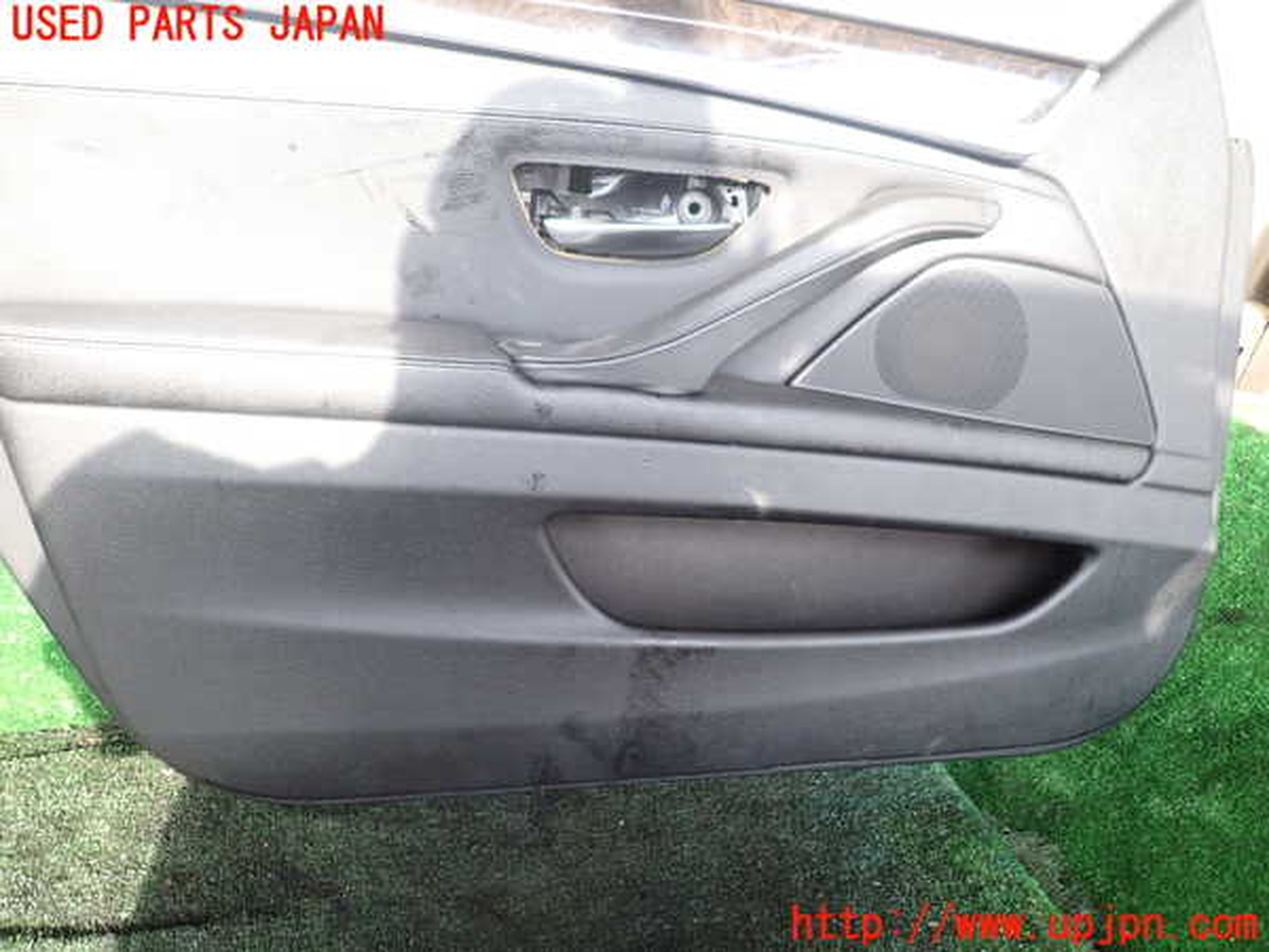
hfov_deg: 69.4
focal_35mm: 25
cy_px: 476
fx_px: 916
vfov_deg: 54.9
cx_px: 634
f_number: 2
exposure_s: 1/80
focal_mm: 4.5
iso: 100
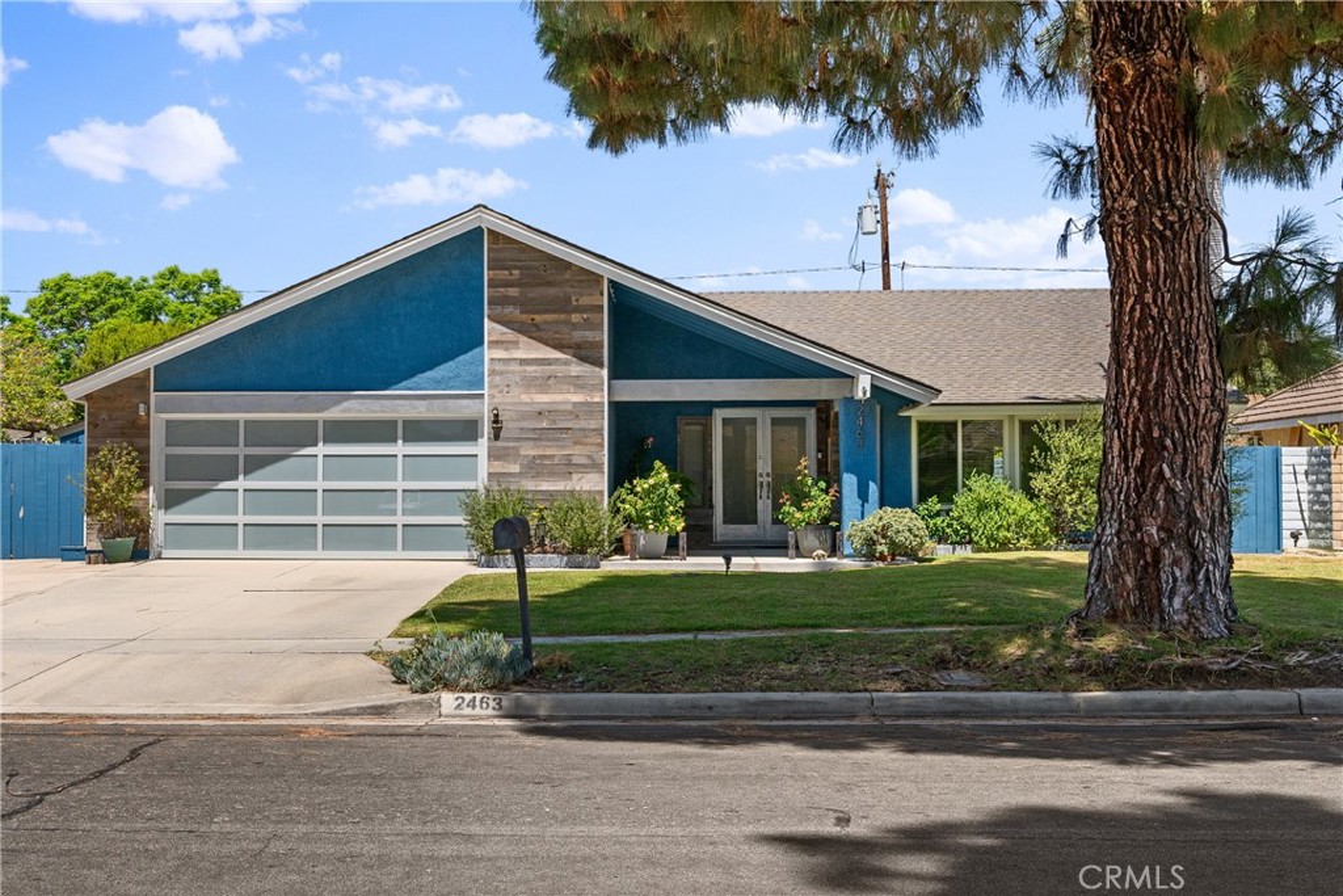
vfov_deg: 34.2
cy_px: 448
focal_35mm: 39
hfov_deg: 49.5
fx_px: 1455
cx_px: 672
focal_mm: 26
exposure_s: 1/320
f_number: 7.1
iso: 320
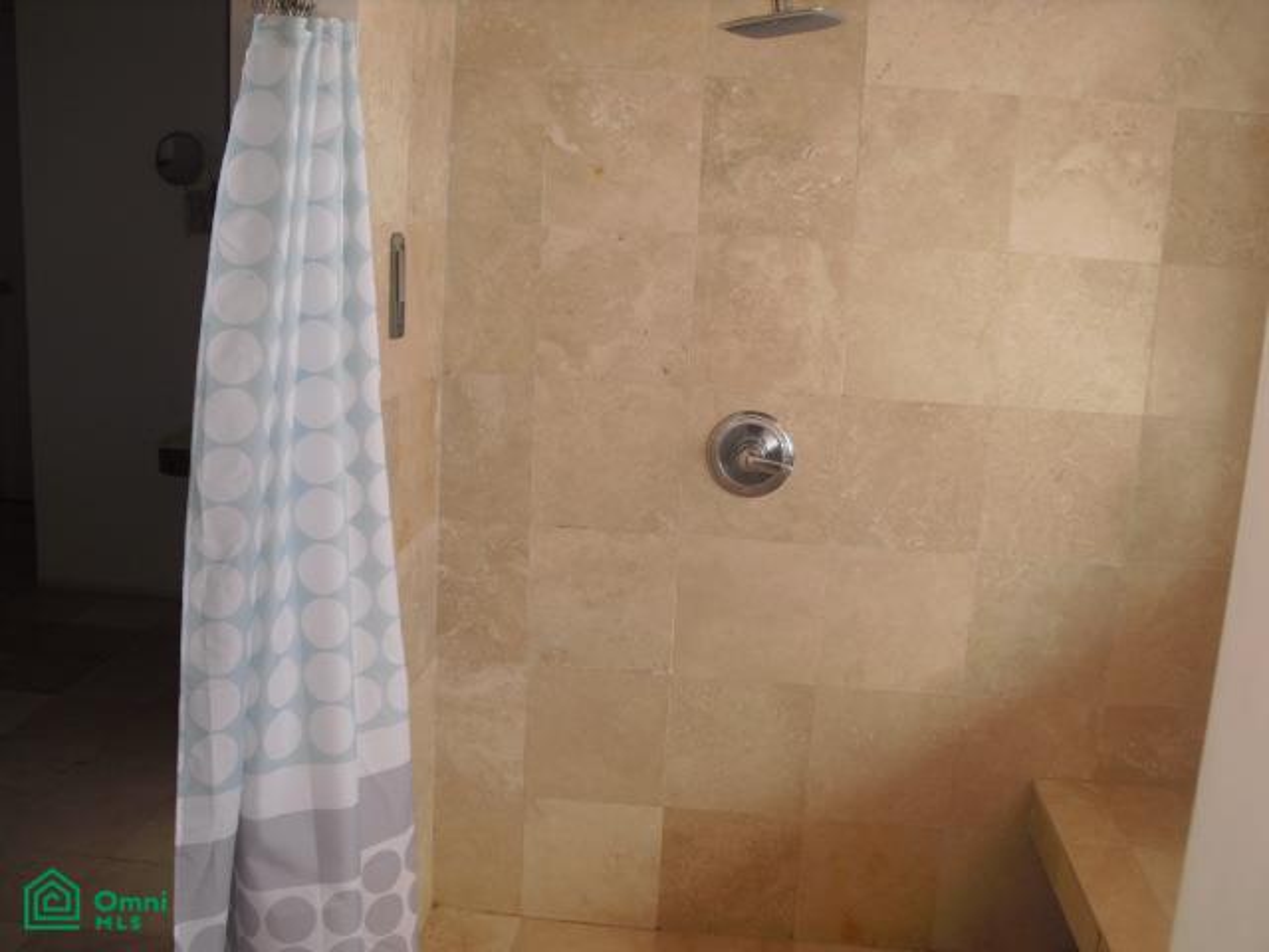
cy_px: 476
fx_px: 1320
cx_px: 634
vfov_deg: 39.7
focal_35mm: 36
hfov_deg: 51.4
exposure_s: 1/160
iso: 100
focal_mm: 6.3
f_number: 3.1
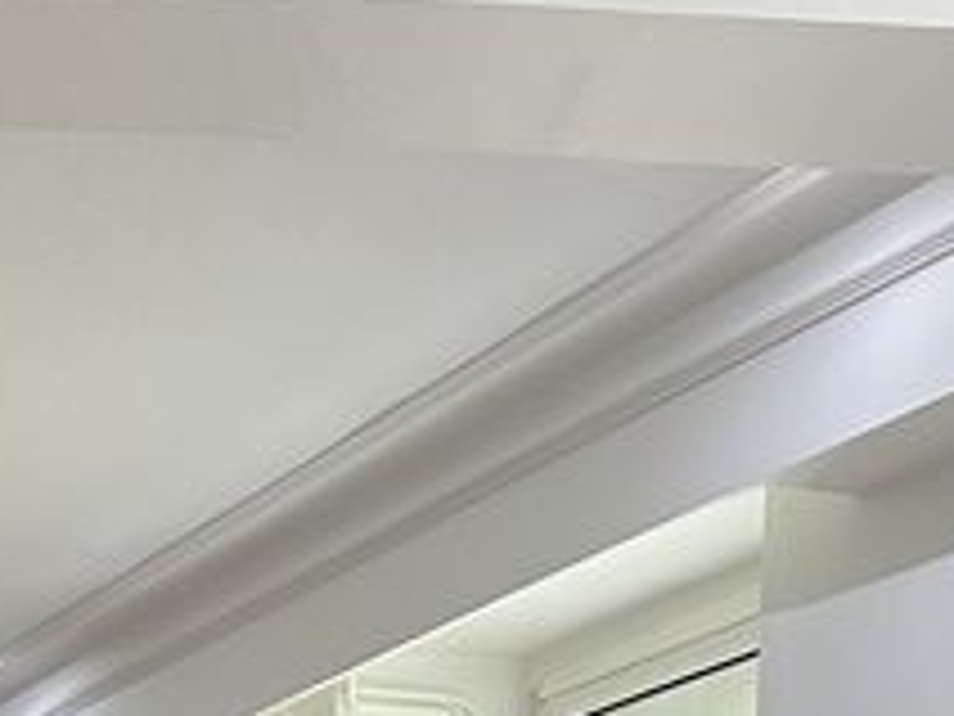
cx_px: 22
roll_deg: -1.2
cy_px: 1522
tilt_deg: -2.9
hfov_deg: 17.1
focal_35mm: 113
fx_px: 3114
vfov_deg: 11.5
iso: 160
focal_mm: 6.86
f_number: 1.78
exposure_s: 1/50
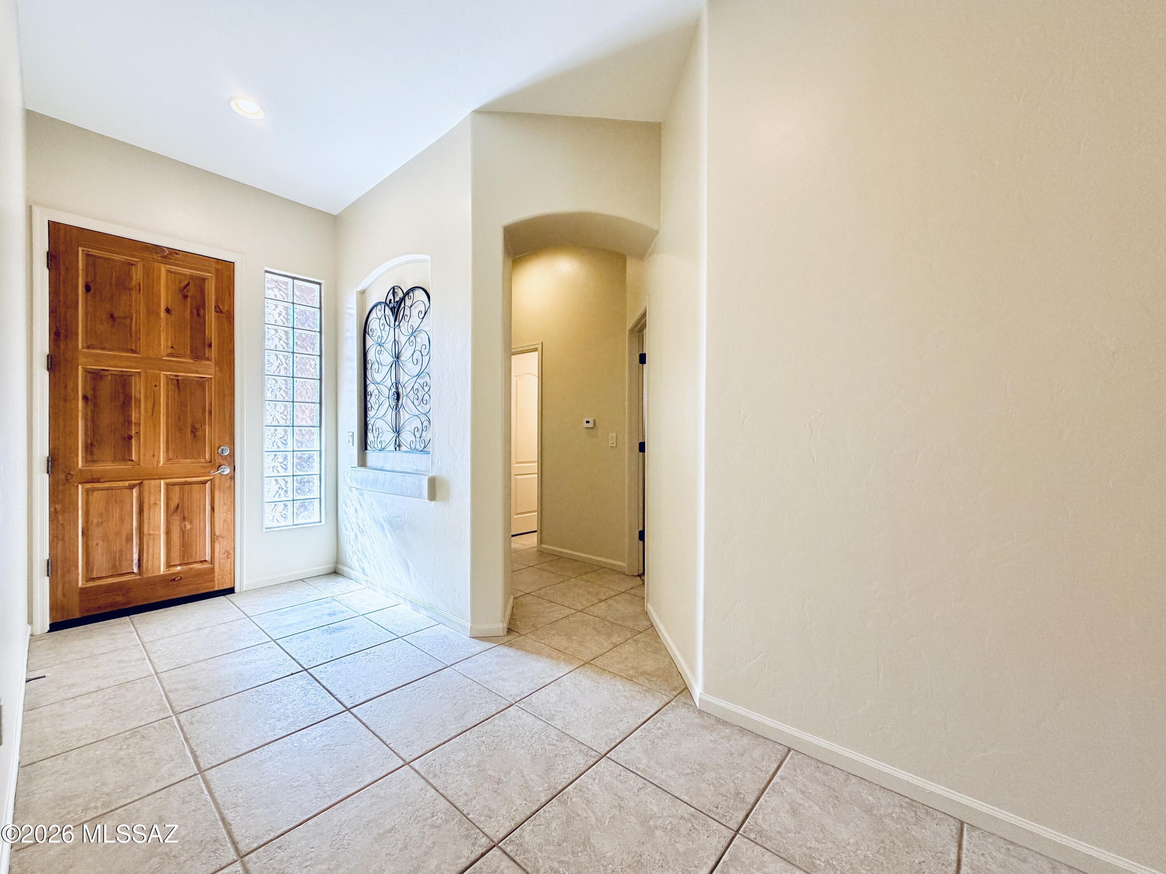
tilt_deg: +0.3
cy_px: 437
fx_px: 472
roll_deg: -1.2
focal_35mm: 14
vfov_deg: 85.7
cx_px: 583
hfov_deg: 102.1
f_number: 2.2
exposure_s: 1/120
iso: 160
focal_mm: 2.22
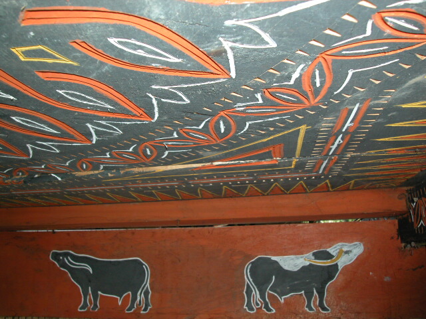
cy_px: 160
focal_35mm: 28
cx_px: 213
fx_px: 345
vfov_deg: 49.7
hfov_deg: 63.4
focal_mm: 7.1
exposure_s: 1/60
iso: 125
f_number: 5
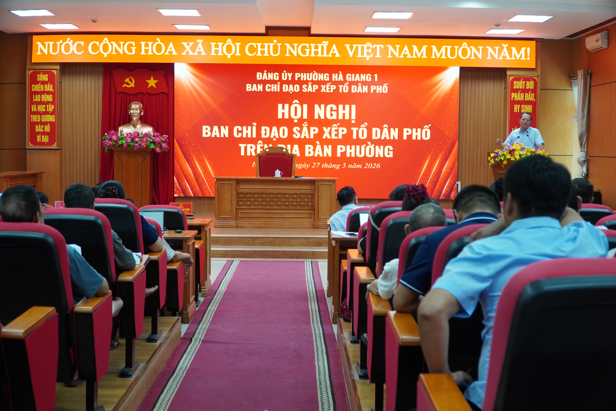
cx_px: 308
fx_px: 744
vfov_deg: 30.8
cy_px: 206
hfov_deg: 45.0
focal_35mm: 44
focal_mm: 29
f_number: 4
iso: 640
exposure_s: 1/50
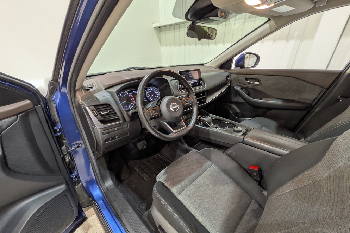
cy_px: 127
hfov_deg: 100.4
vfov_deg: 77.2
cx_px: 178
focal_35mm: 15
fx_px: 146
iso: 95
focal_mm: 1.83
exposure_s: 1/40
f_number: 2.2
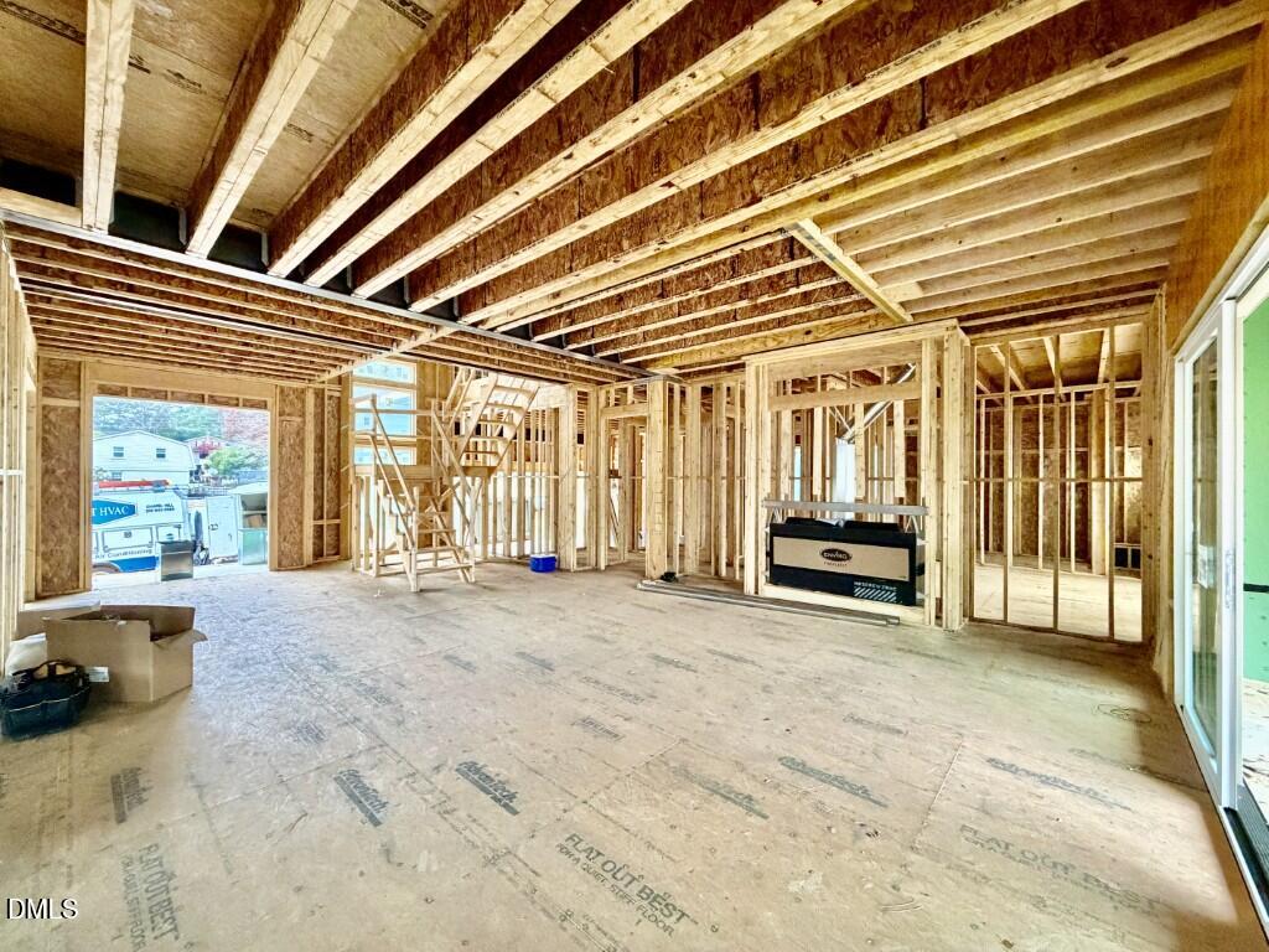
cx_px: 634
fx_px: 513
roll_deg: +0.1
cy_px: 476
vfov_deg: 85.7
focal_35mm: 14
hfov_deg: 102.1
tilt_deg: -0.5
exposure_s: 1/60
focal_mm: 2.22
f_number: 2.2
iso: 500
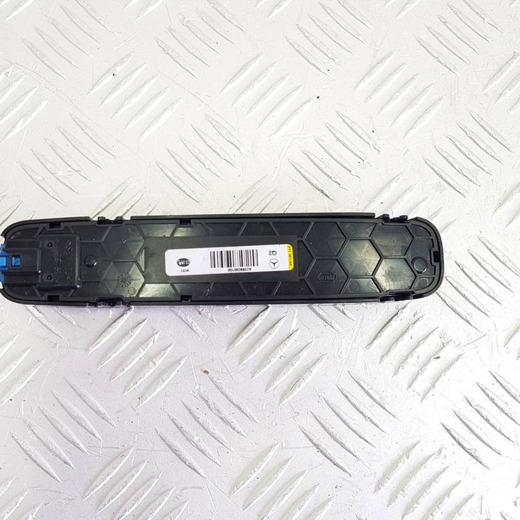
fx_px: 527
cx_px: 195
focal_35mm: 31
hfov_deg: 52.0
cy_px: 260
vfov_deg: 52.5
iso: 50
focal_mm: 4.2
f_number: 1.7
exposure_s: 1/50
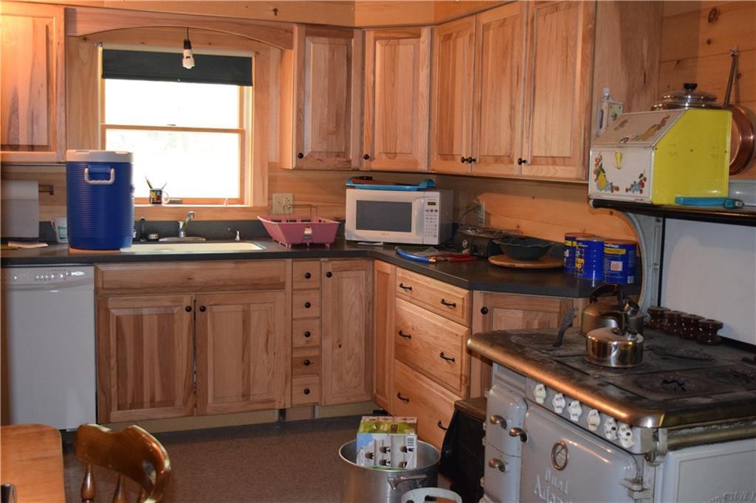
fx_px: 819
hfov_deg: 49.6
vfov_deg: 34.2
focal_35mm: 39
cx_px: 378
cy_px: 252
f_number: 4
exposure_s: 1/60
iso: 2200
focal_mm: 26
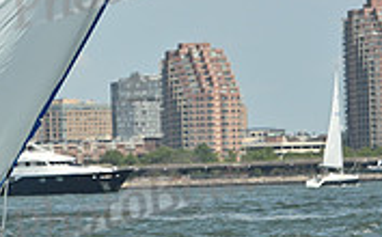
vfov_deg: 3.0
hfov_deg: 4.8
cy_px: 115
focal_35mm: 435
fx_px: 4521
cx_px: -99
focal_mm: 130
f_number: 9
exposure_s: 1/1250
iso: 320
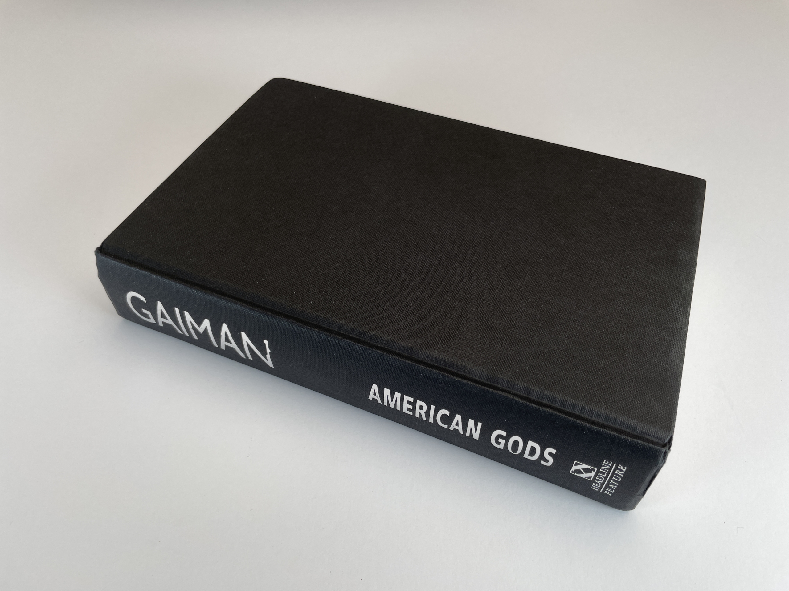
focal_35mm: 26
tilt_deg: -49.8
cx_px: 394
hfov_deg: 67.3
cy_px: 296
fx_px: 593
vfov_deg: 53.1
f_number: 1.6
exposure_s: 1/143
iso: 32
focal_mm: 4.2
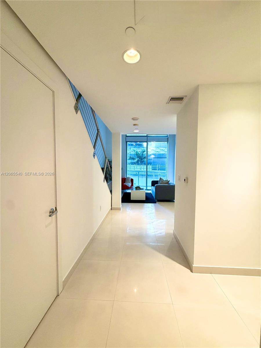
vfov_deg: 102.1
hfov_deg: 85.7
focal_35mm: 14
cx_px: 130
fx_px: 141
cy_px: 174
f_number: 2.2
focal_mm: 2.22
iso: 320
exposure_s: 1/120
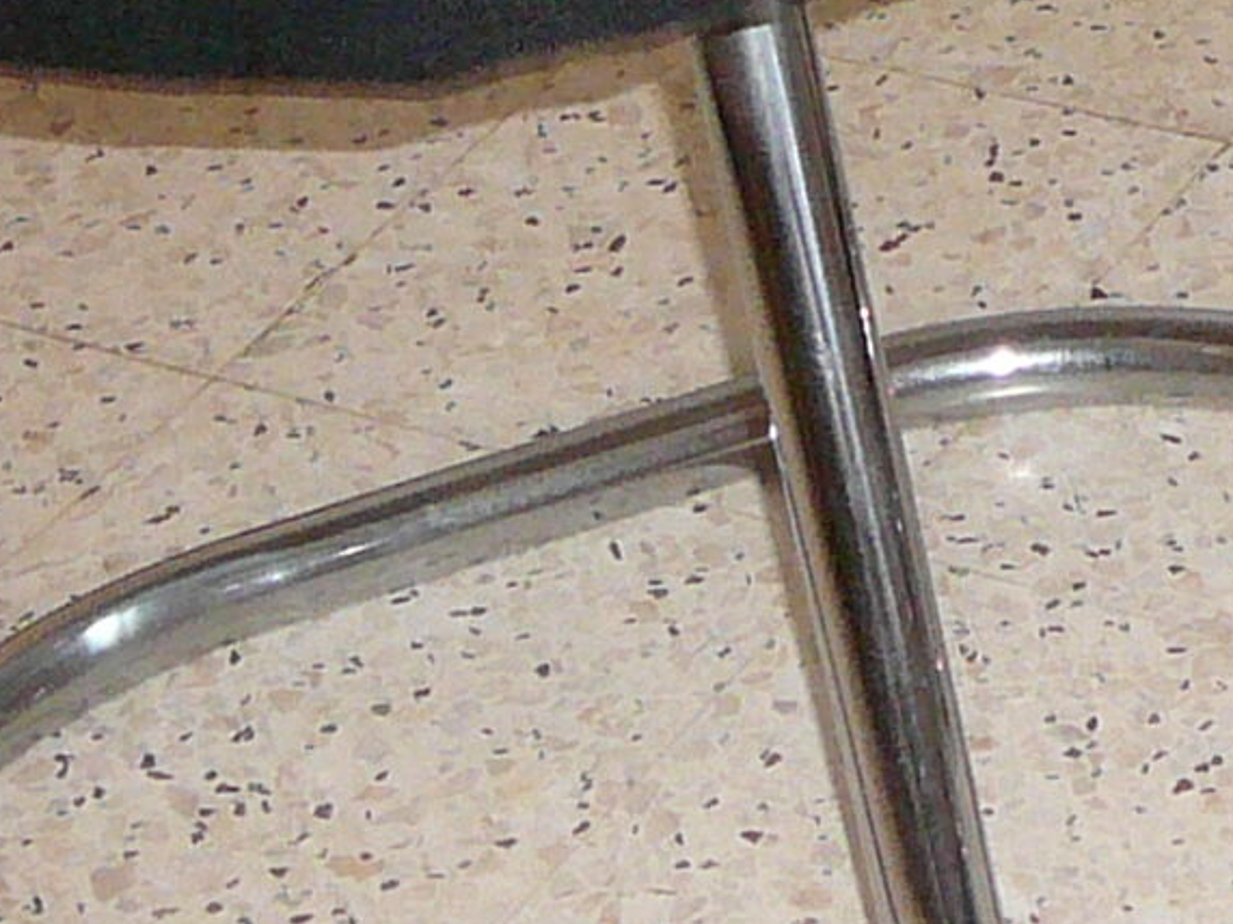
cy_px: -395
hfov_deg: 12.2
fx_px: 5591
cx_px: 1591
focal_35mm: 157
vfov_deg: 9.2
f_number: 2.8
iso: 250
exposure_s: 1/30
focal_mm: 5.2
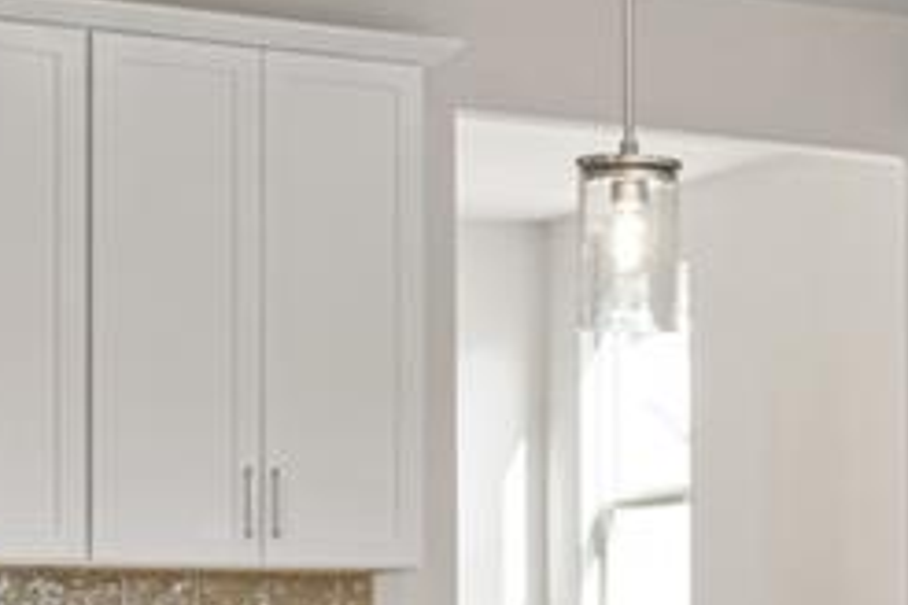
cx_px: 1303
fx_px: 3153
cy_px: 764
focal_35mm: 125
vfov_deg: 10.7
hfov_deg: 15.3
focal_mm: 30
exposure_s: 1/60
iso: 1250
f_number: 6.3
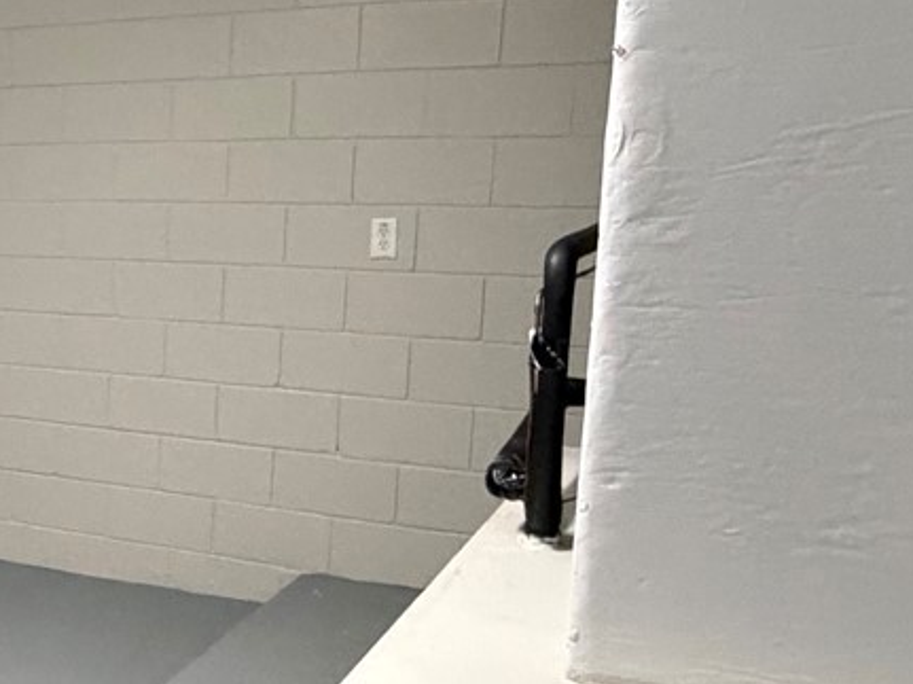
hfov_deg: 31.9
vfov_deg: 27.9
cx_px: -125
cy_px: 434
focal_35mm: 52
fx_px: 1371
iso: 1000
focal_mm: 2.22
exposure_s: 1/60
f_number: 2.2
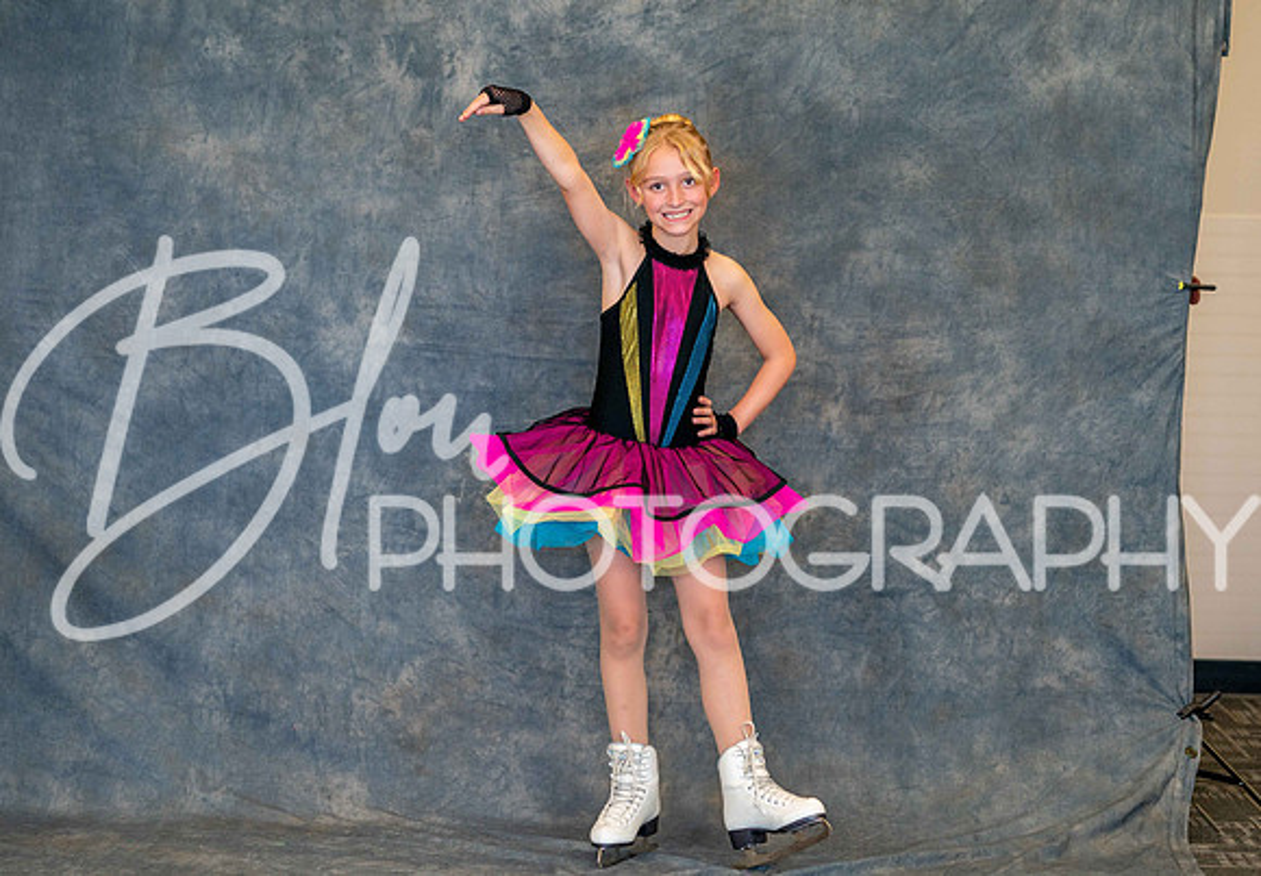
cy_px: 357
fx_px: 3676
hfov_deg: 19.5
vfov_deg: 13.6
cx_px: 603
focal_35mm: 104
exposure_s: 1/160
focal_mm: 85
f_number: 2.5
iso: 1000
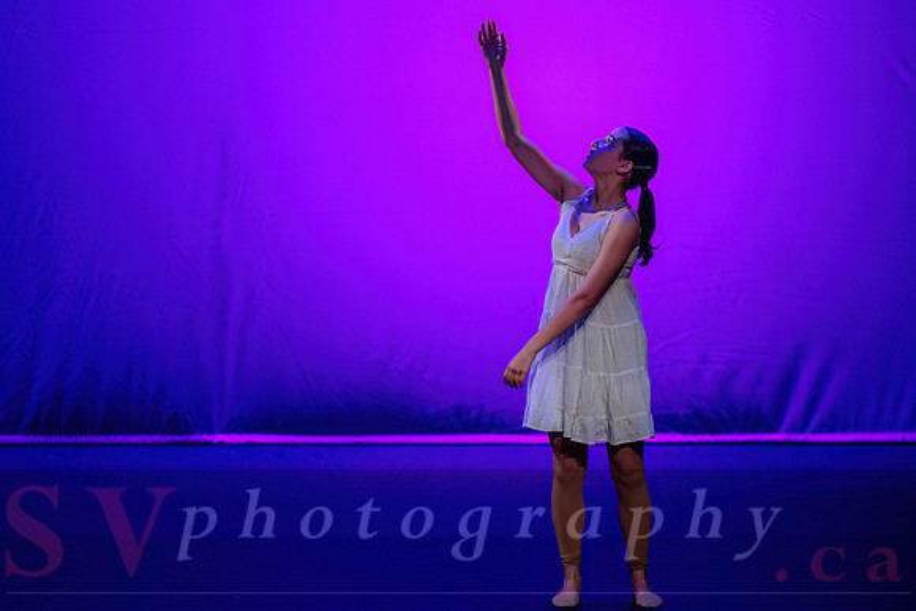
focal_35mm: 209
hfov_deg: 9.8
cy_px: 320
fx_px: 5326
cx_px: 458
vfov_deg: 6.6
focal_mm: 200
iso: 1250
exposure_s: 1/320
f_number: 2.8
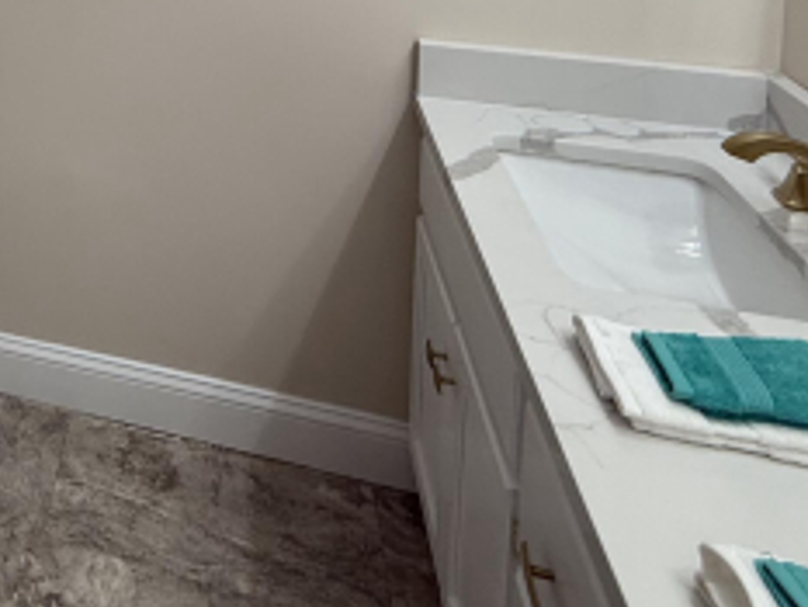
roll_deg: -0.7
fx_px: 934
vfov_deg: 28.4
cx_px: -40
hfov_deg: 39.8
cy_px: -215
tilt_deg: -4.4
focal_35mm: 40
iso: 100
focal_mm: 2.22
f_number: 2.2
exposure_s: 1/120
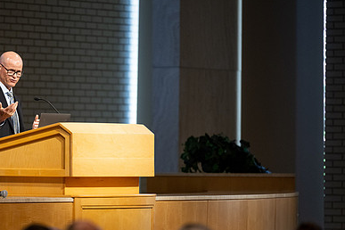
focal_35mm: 300
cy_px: 159
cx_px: 93
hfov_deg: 6.9
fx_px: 2875
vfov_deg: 4.6
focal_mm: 200
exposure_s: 1/500
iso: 1600
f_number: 2.8
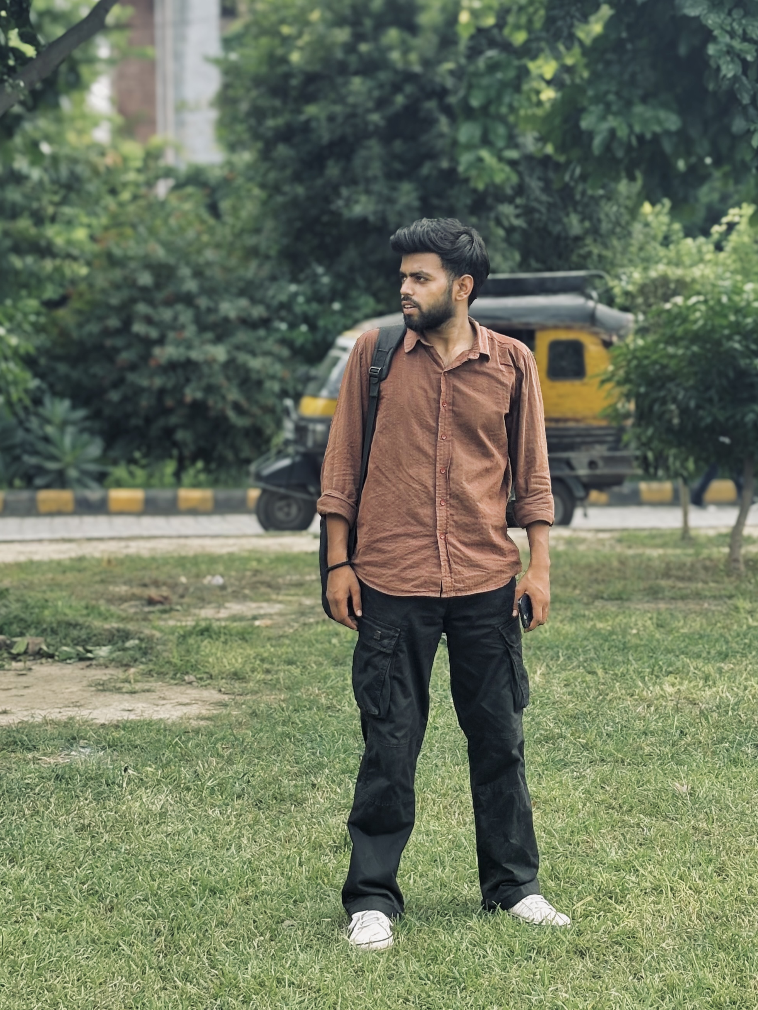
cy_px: 473
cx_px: 406
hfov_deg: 25.2
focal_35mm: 58
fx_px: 1693
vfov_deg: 33.2
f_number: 1.6
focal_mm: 5.96
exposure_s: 1/500
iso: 50
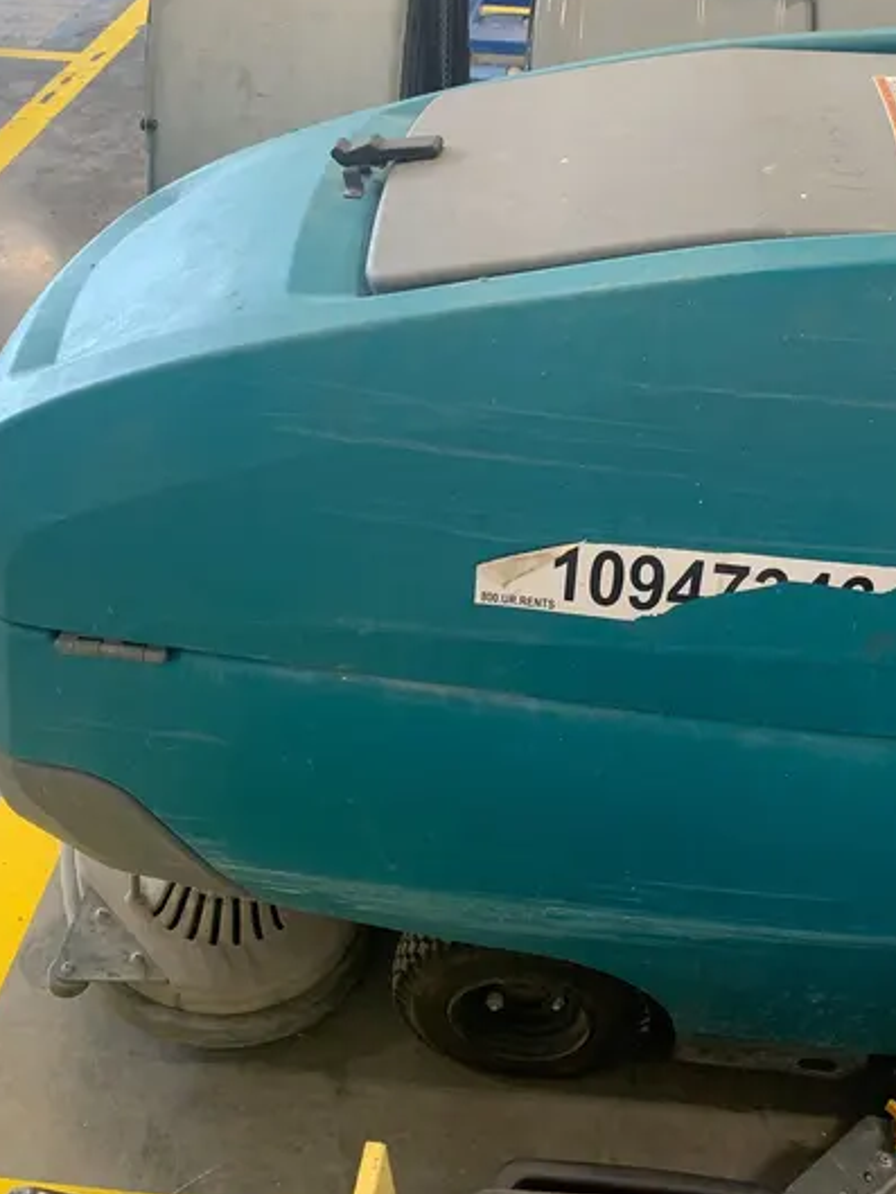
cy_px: 577
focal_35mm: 36
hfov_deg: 39.7
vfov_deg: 51.3
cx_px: 467
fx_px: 1242
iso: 125
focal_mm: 4.25
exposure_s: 1/60
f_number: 1.8
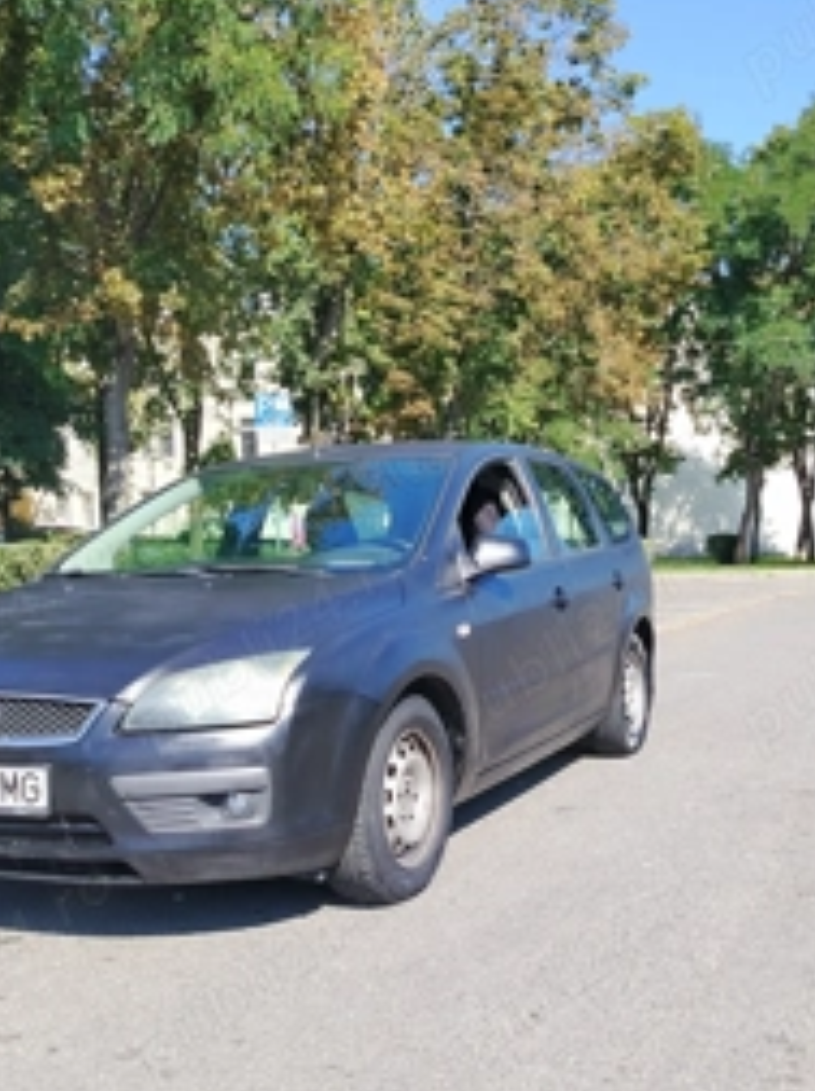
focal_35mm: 38
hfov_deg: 37.6
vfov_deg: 48.4
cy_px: 712
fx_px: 1196
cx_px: 427
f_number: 1.75
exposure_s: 1/399
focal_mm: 5.25
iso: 100
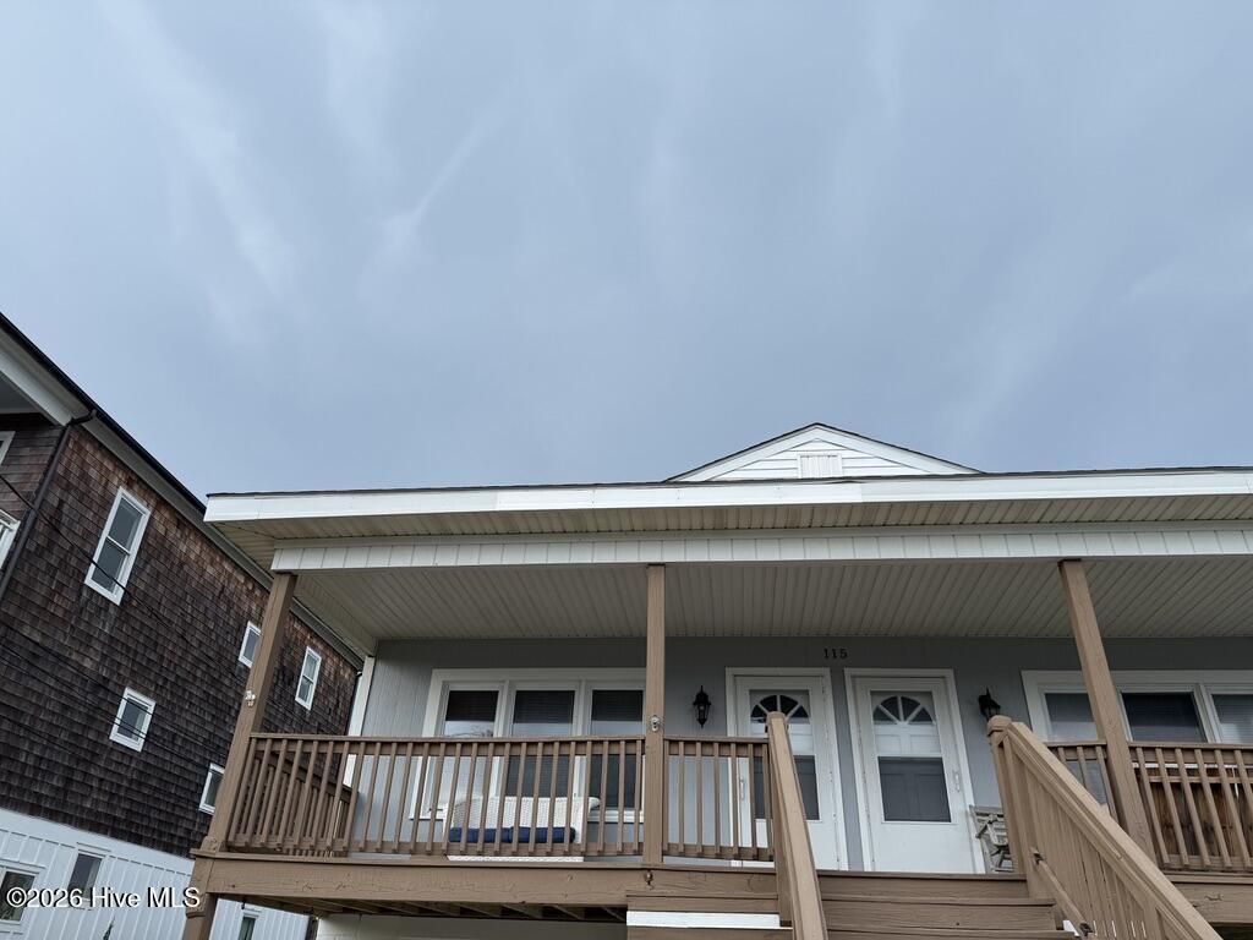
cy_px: 470
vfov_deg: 56.8
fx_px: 869
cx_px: 626
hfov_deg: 71.6
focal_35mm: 24
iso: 80
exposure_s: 1/1464
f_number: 1.78
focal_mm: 6.76
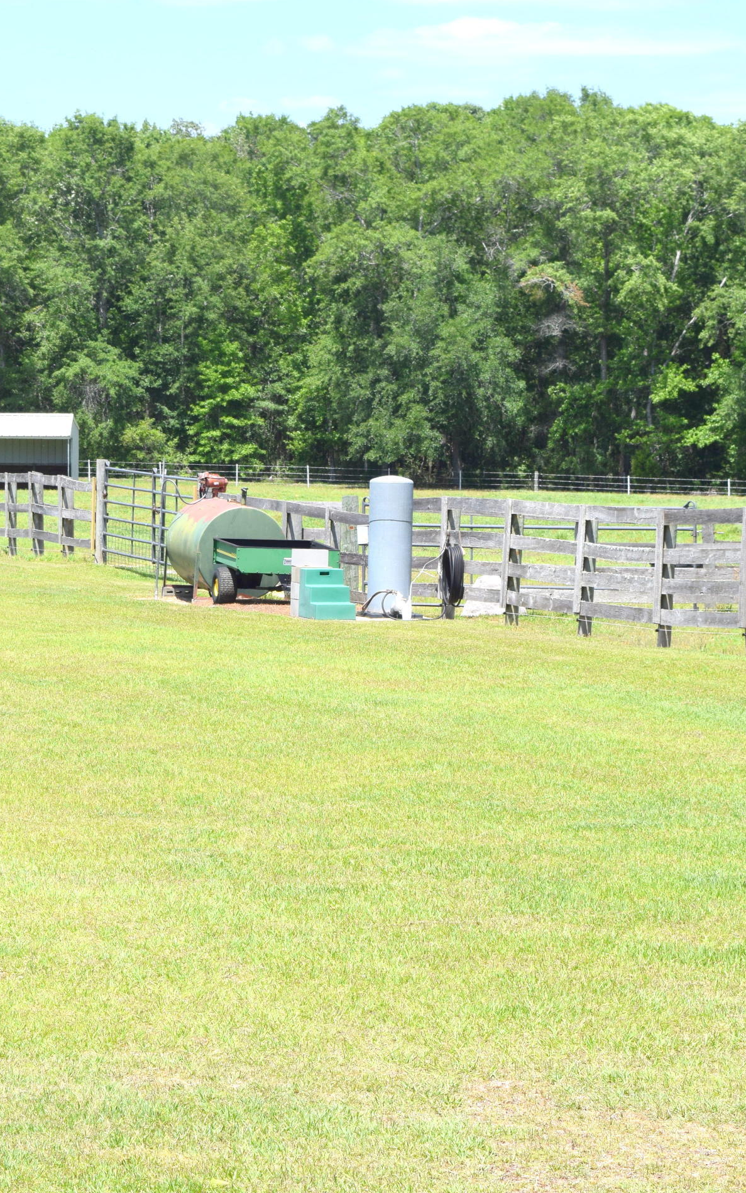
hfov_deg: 9.9
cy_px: 581
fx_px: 4320
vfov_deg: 15.7
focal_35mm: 133
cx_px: 315
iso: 200
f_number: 10
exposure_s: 1/400
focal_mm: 55
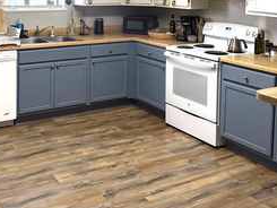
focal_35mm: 49
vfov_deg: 28.3
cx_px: 87
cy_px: 12
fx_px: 392
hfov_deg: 38.3
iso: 200
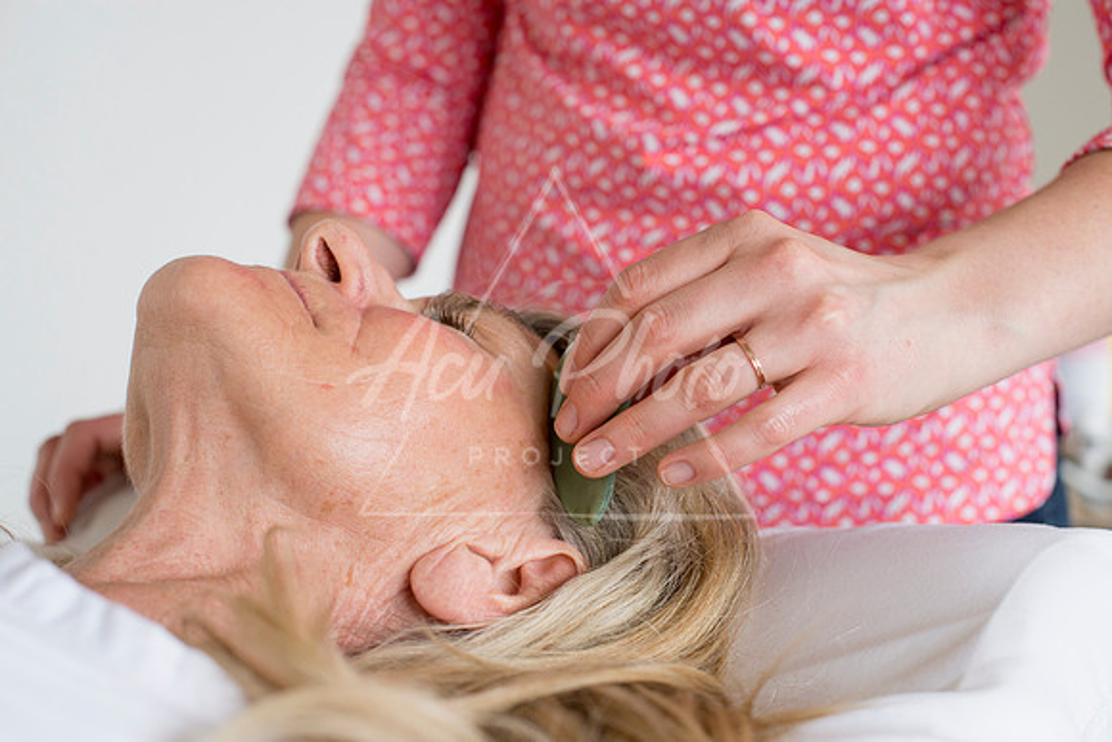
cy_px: 371
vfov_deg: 27.0
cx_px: 556
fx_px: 1545
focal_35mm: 50
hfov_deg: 39.6
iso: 640
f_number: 5
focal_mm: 50
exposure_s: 1/200
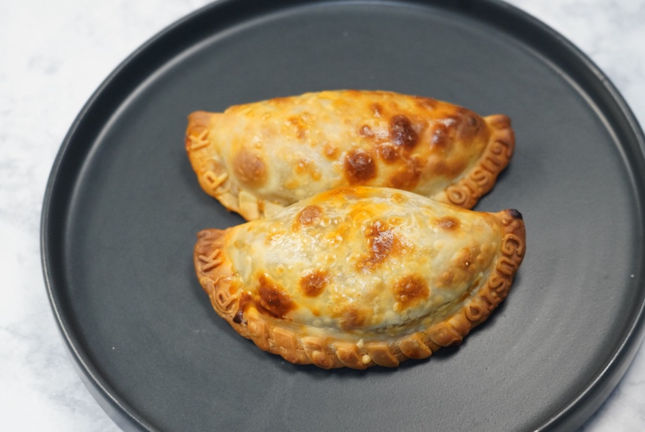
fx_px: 1345
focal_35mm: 75
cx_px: 365
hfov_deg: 26.9
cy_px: 236
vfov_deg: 18.2
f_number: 5
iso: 2500
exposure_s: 1/125
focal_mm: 60
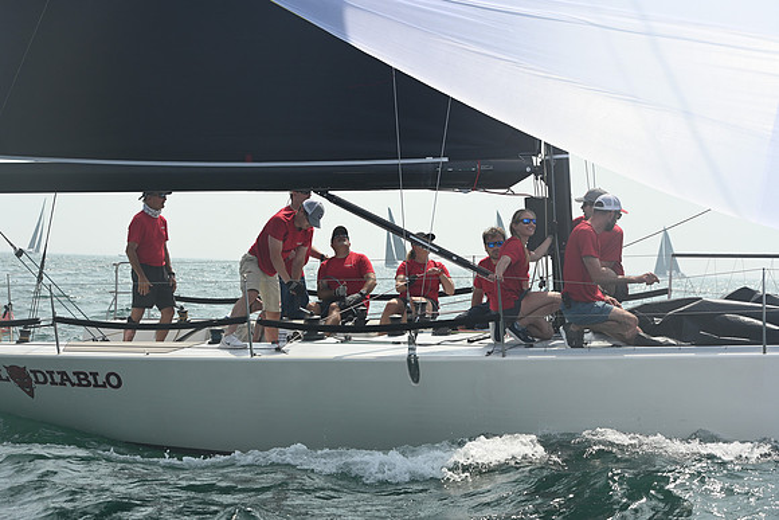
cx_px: 390
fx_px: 1948
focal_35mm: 90
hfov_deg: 22.6
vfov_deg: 15.2
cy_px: 260
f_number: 7.1
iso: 320
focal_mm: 90
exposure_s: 1/1250
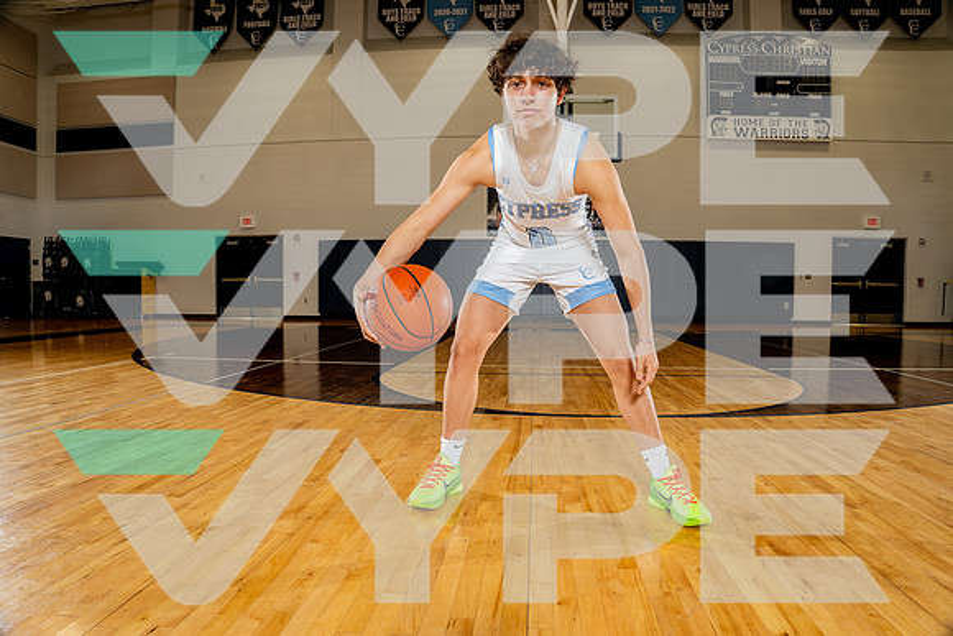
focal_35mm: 23
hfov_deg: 76.1
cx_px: 476
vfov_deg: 55.1
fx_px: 609
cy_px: 318
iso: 400
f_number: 5.6
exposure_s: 1/250
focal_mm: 23
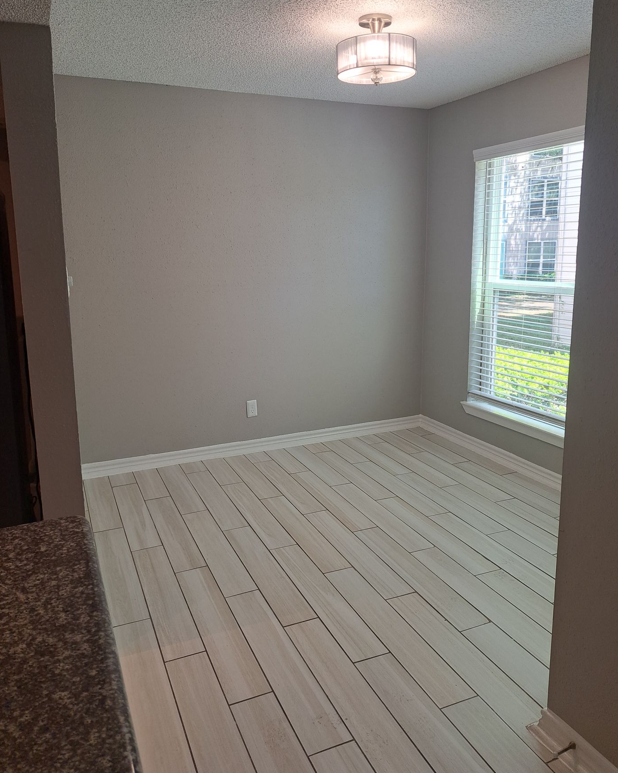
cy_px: 353
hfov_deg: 54.9
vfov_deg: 65.9
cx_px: 318
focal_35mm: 26
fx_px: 594
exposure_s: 1/60
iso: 50
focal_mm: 5.23
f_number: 1.8
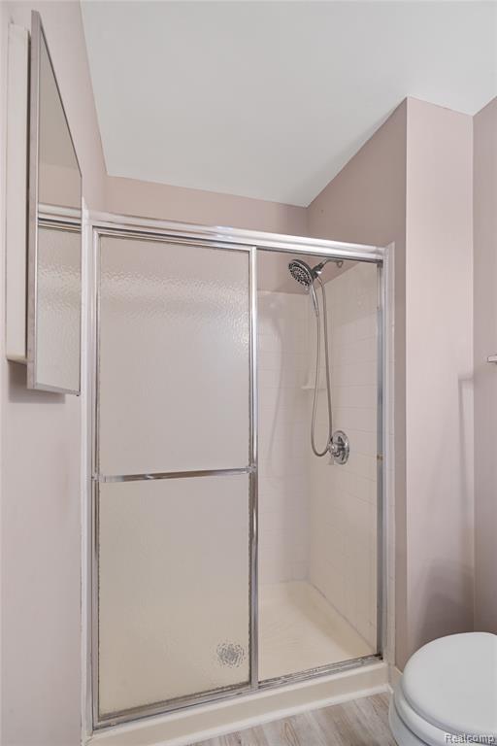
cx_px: 248
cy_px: 373
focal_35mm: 30
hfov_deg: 43.6
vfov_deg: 61.9
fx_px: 621
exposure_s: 1/4
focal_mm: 30
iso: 320
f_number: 9
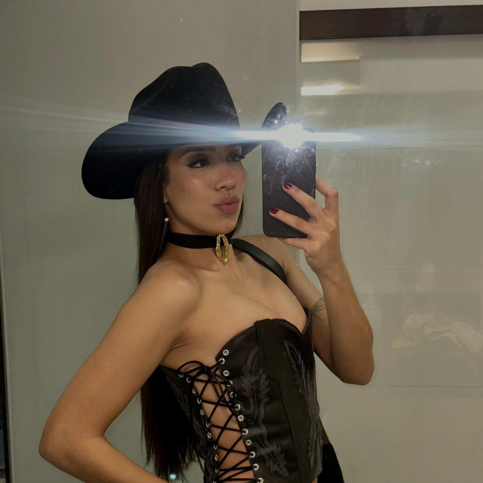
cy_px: 318
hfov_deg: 30.0
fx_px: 900
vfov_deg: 29.9
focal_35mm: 57
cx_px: 242
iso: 40
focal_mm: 6.86
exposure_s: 1/31
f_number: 1.78
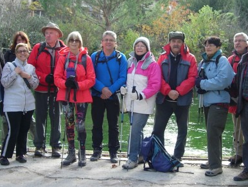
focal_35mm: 63
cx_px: 150
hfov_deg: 30.6
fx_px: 452
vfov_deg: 23.3
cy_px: 78
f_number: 2.8
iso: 64
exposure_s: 1/140
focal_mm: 7.8
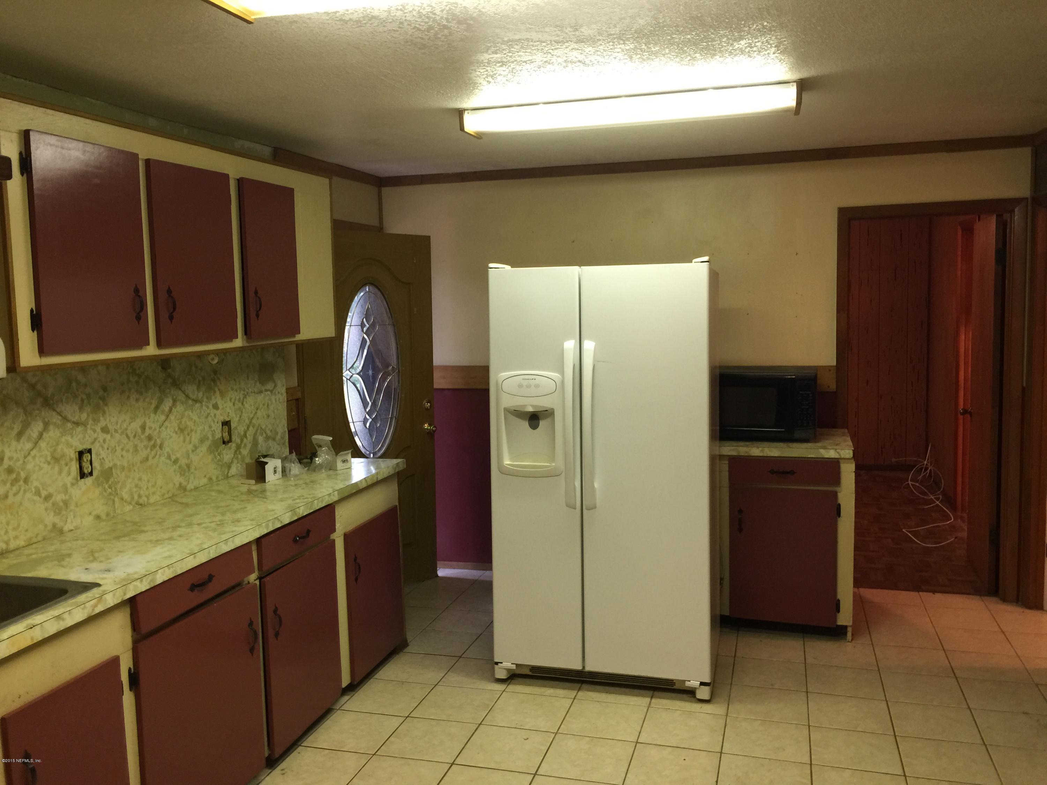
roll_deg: -0.1
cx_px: 524
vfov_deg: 48.2
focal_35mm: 29
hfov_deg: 61.7
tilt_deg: -3.6
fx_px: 877
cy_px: 392
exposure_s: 1/15
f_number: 2.2
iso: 64
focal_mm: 4.15
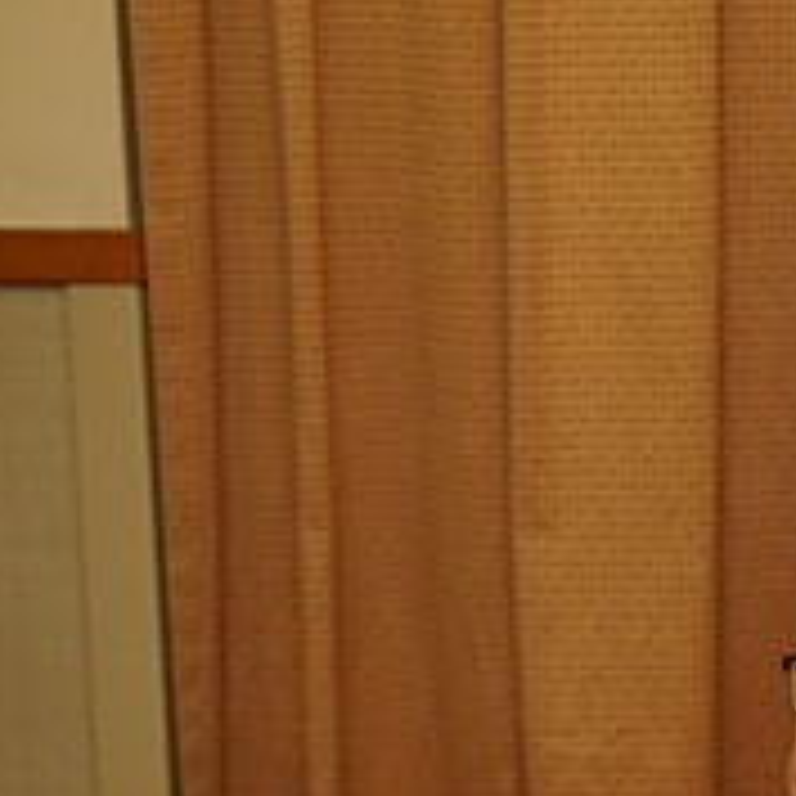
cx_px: 1129
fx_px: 3850
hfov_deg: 11.4
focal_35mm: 148
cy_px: 389
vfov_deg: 11.8
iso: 500
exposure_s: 1/80
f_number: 5.6
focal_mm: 53
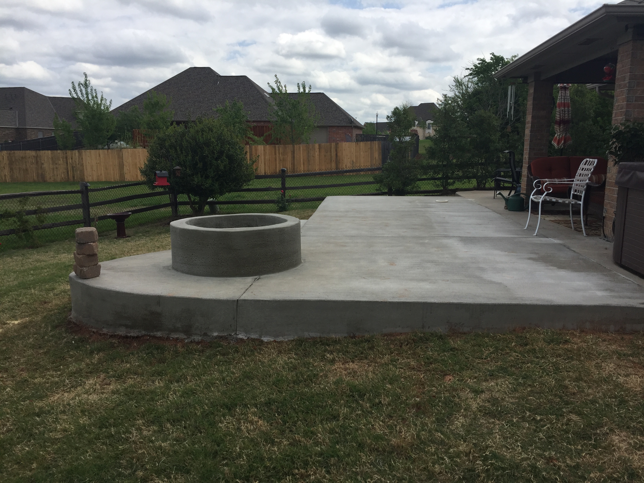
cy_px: 242
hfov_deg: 61.7
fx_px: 540
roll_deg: -1.3
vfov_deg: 48.2
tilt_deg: -9.9
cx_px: 322
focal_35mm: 29
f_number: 2.2
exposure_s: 1/2475
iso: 32
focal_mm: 4.15
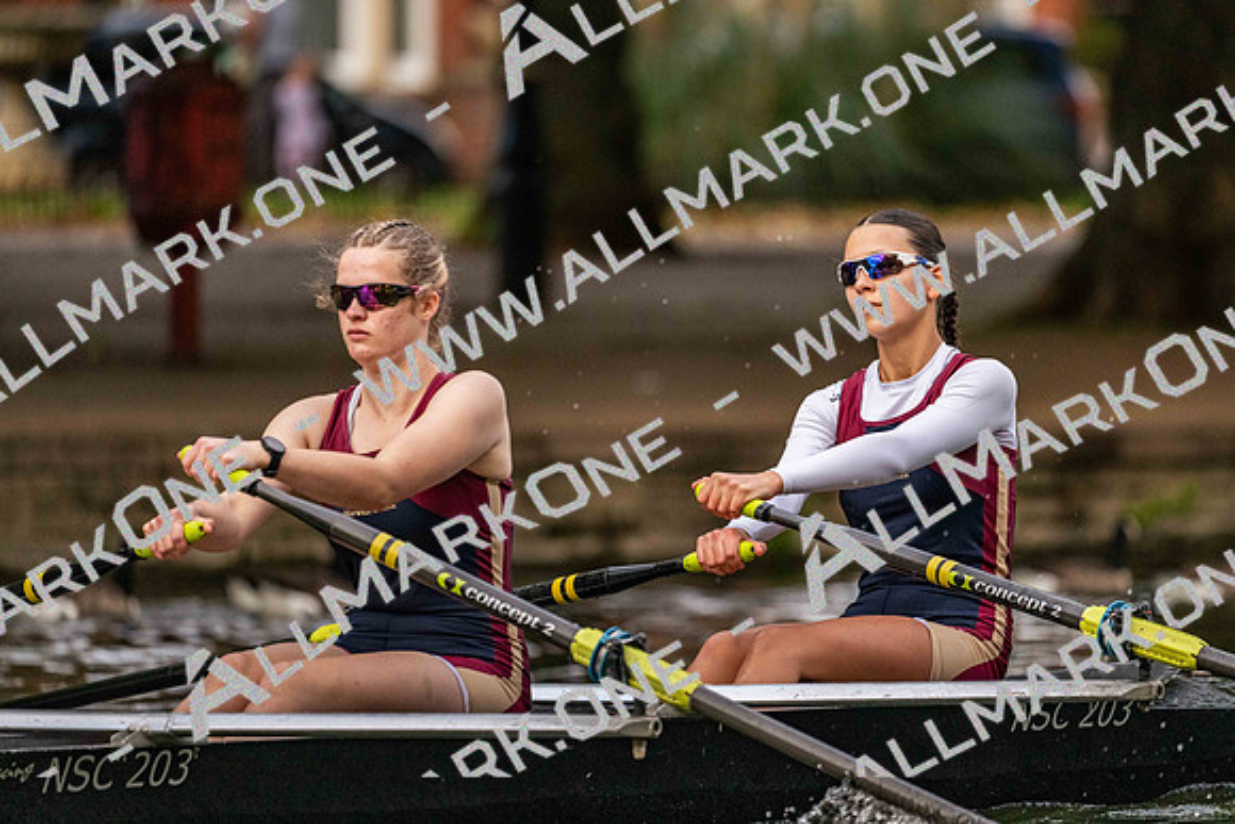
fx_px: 13725
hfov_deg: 5.2
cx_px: 618
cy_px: 412
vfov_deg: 3.4
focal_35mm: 400
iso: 2800
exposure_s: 1/2500
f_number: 4.5
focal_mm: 400
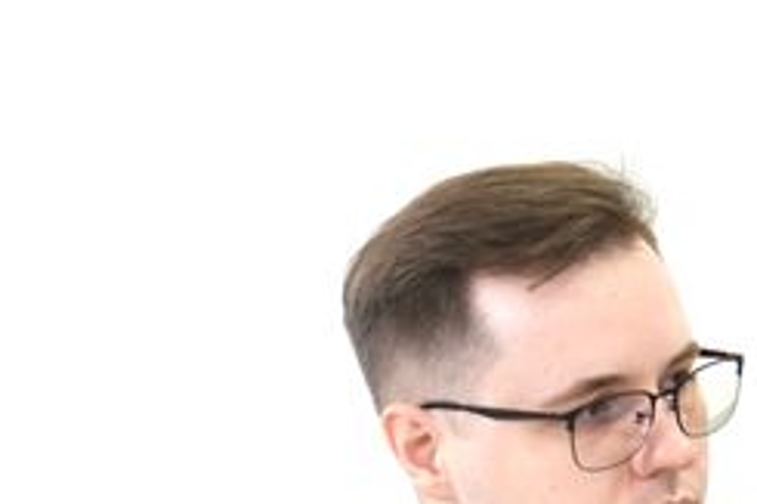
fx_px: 4434
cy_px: 563
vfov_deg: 6.5
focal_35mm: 211
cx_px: 141
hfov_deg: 9.7
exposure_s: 1/160
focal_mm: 74
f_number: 5.6
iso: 4000
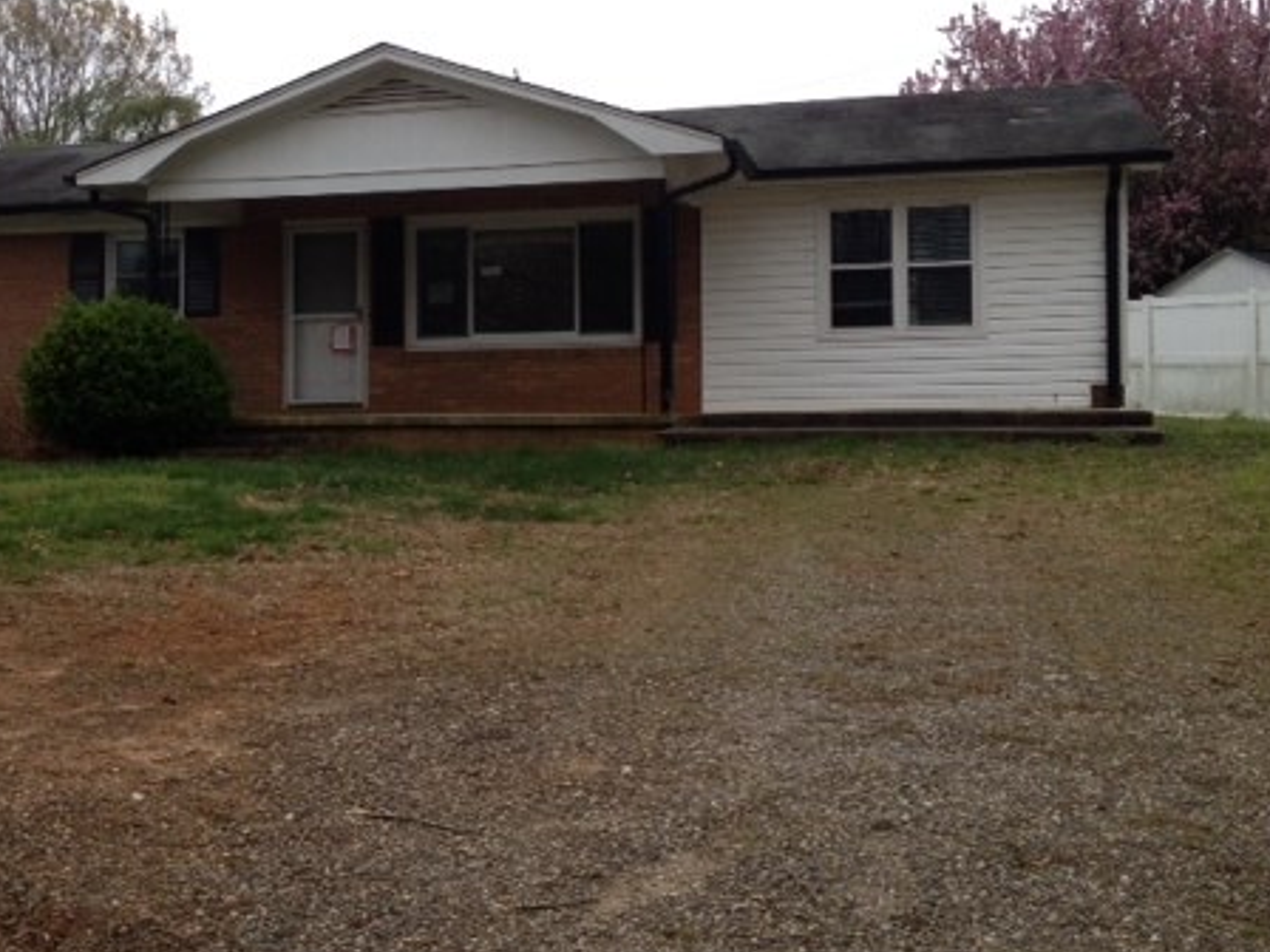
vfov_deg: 29.0
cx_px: 485
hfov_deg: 38.0
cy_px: 348
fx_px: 1834
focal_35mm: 50
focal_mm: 4.28
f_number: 2.4
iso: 80
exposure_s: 1/1623
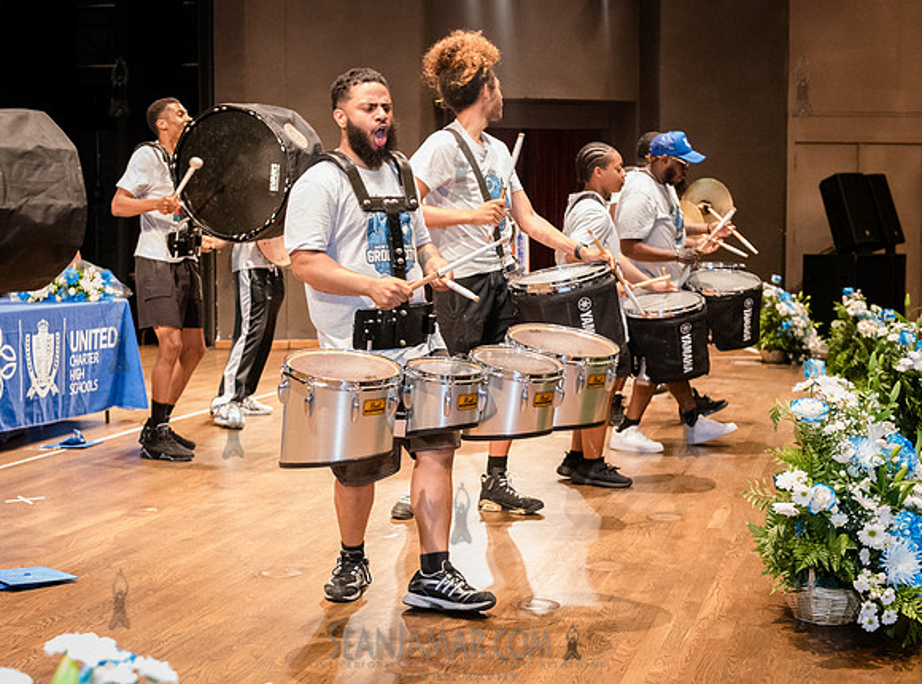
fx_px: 1470
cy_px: 347
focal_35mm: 55
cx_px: 402
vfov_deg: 26.2
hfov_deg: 34.8
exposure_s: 1/160
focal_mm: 48
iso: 8000
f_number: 3.5
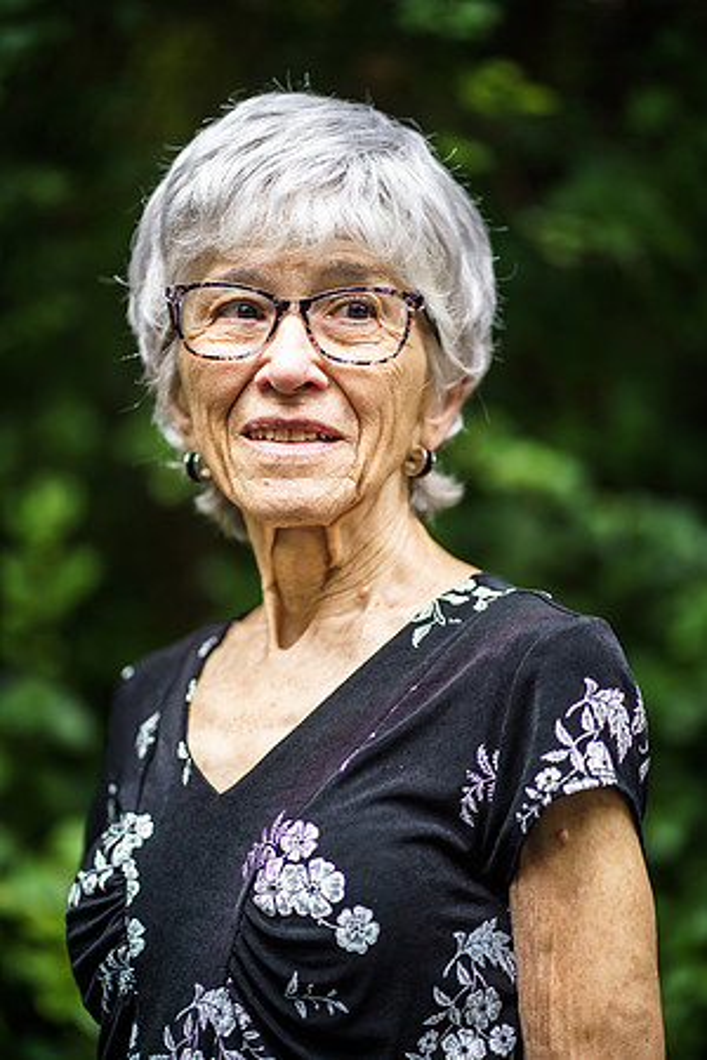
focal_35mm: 85
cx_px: 354
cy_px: 530
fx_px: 2504
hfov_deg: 16.1
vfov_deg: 23.9
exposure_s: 1/800
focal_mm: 85
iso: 200
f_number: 2
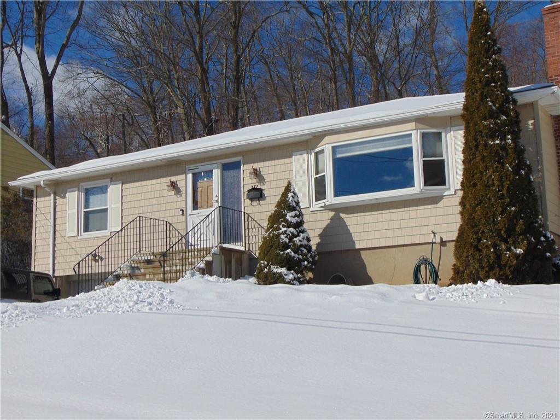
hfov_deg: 38.2
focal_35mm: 50
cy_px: 210
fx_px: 809
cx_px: 280
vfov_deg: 29.1
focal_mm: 9
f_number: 9
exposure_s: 1/500
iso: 80
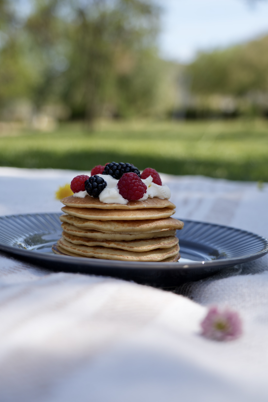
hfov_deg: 24.6
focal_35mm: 55
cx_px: 126
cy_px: 184
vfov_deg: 36.2
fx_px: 614
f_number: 4
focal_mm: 49
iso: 100
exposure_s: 1/320
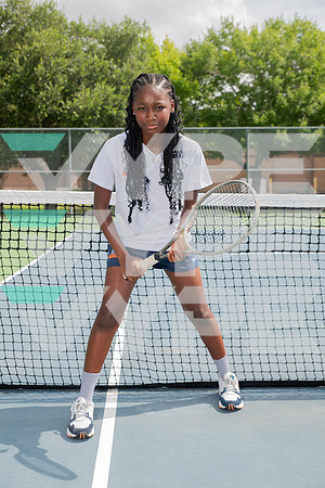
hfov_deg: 29.2
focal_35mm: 46
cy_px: 244
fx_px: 623
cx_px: 162
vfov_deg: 42.7
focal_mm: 46
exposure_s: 1/400
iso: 100
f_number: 5.6
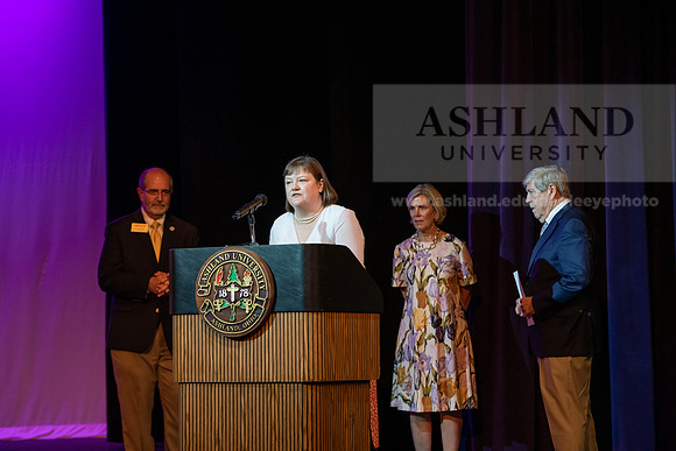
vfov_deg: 13.0
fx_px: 1972
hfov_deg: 19.5
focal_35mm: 105
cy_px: 226
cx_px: 338
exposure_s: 1/200
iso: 2000
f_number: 4
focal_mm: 105
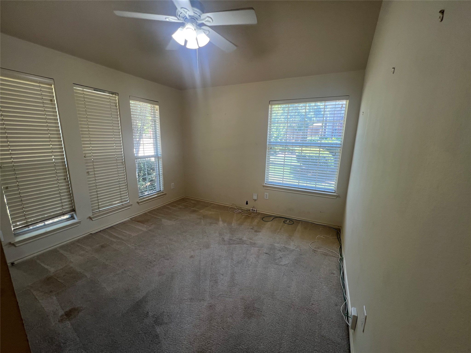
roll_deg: -0.7
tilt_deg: -12.5
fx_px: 177
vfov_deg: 89.9
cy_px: 176
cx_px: 236
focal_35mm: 13
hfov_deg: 106.2
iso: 50
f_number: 1.8
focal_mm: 1.57
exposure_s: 1/40
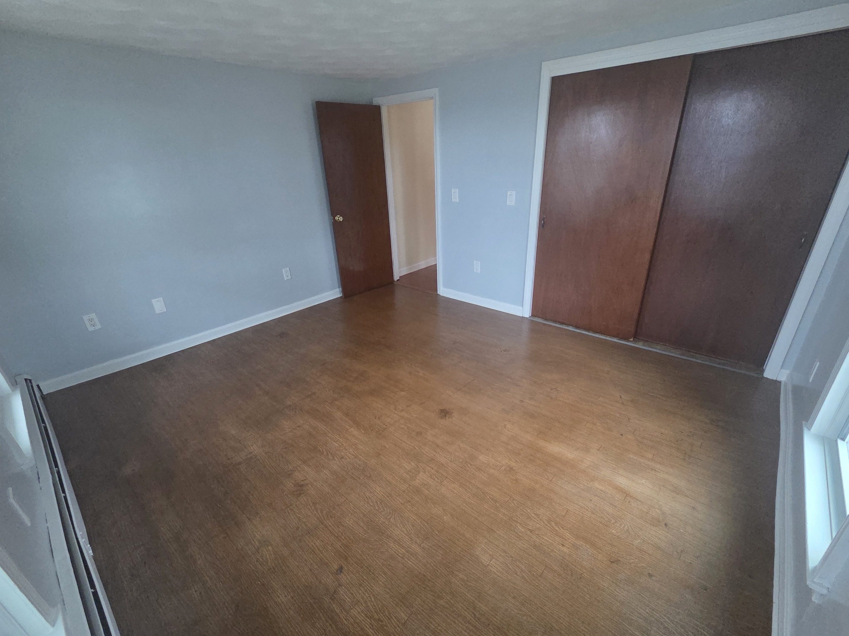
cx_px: 432
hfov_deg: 102.1
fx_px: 343
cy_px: 330
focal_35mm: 14
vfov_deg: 85.6
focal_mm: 2.2
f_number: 2.2
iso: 1250
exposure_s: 1/60
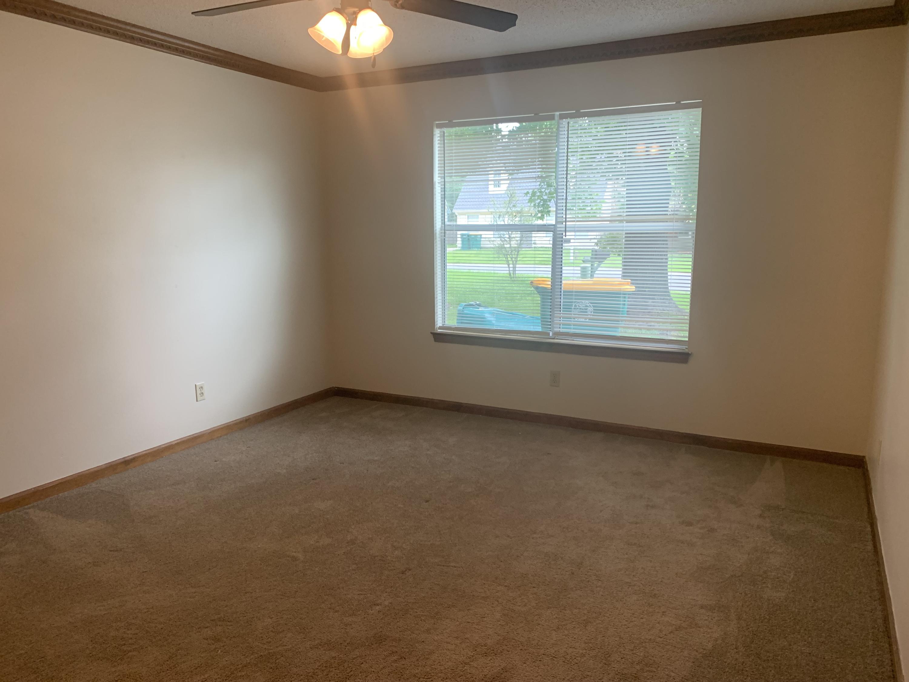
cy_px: 341
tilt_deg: -9.8
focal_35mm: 26
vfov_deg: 53.1
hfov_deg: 67.3
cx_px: 454
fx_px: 683
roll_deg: -0.4
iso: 125
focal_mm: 4.25
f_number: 1.8
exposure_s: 1/60
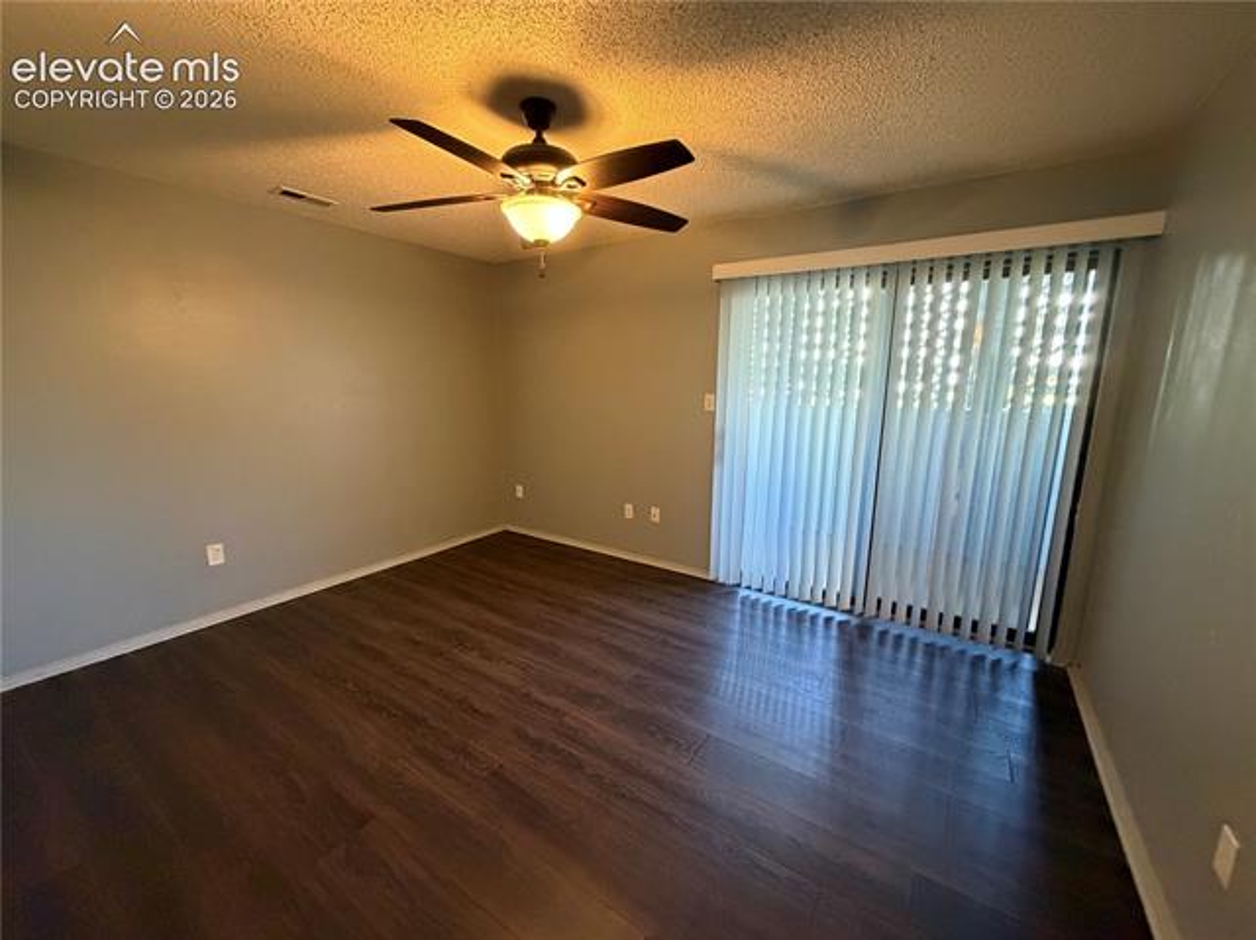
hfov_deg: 102.1
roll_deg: +0.8
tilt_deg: -10.5
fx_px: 508
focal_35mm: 14
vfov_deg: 85.6
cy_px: 470
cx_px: 628
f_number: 2.2
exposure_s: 1/60
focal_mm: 2.22
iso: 800
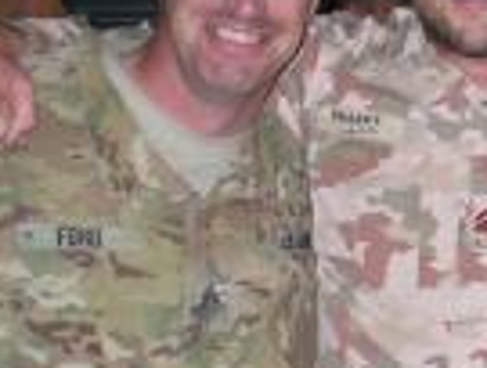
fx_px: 1735
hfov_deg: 15.3
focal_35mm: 123
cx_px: 613
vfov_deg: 12.1
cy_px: 105
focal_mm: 6.1
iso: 160
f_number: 2.8
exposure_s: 1/30
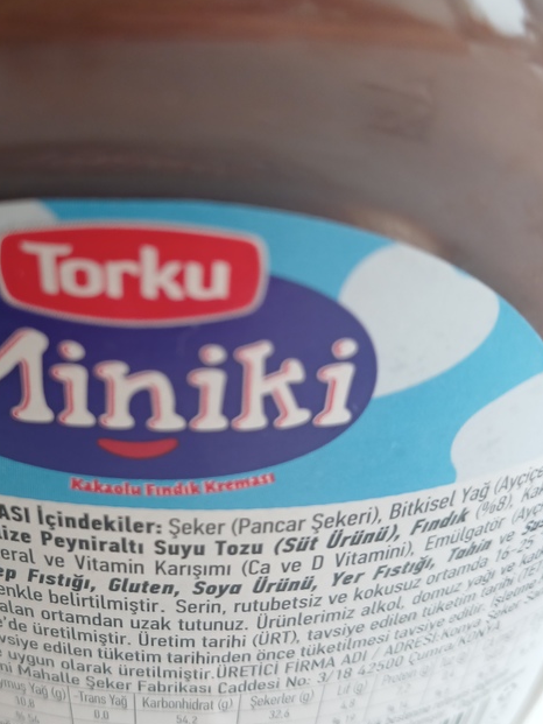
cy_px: 353
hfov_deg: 35.3
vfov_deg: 46.8
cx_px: 149
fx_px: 836
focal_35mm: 40
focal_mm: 4
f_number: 1.8
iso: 64
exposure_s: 1/50
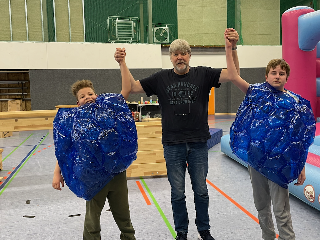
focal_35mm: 33
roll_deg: +1.3
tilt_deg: -5.7
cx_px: 183
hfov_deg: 55.2
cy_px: 106
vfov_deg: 42.9
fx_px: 305
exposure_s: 1/49
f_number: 1.6
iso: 80
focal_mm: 5.1
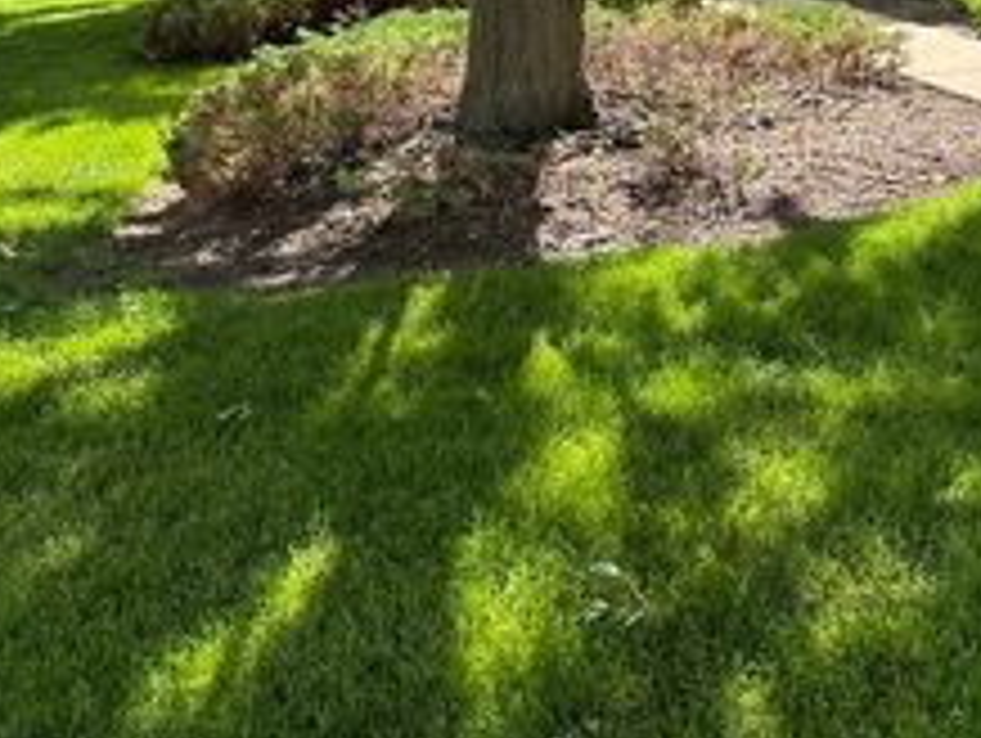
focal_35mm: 55
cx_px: 981
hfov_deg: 32.2
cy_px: -38
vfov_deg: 25.0
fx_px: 1560
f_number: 1.78
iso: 80
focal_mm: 6.86
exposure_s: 1/1198
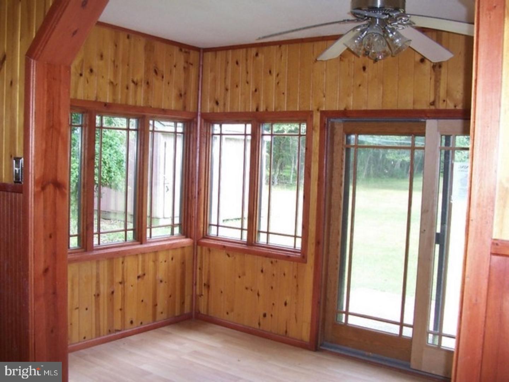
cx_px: 254
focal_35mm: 37
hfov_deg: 50.1
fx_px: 544
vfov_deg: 38.7
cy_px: 191
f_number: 2.8
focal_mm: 5.6
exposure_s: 1/60
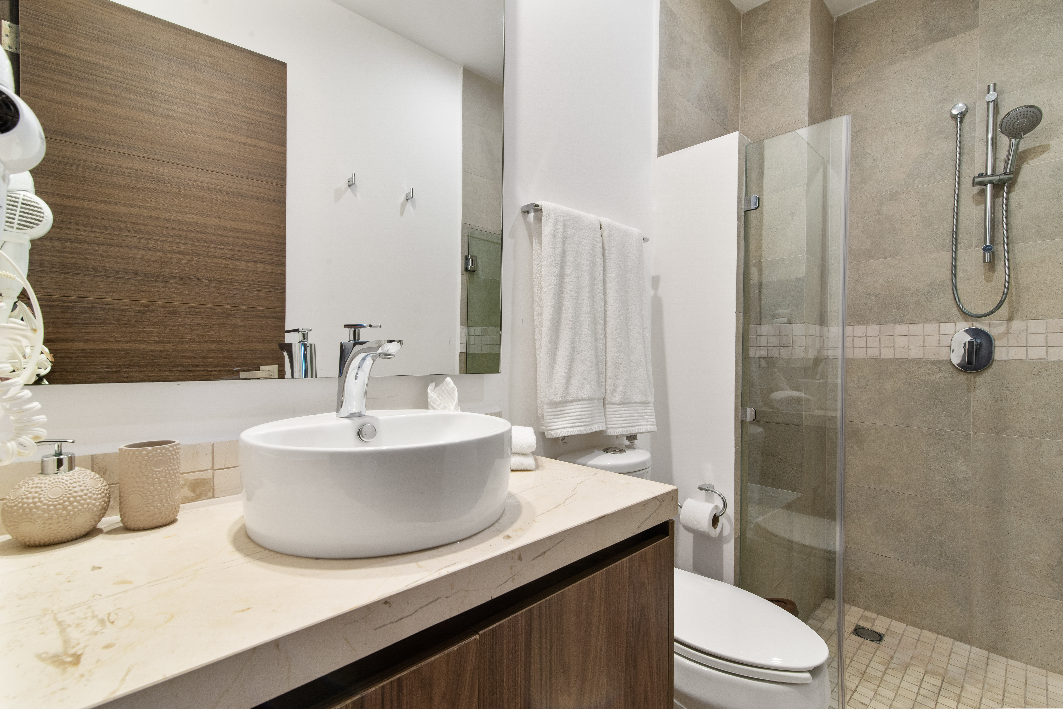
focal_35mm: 16
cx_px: 532
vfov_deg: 73.8
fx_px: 473
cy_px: 354
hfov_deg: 96.7
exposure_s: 1/4
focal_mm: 16
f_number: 11
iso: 320
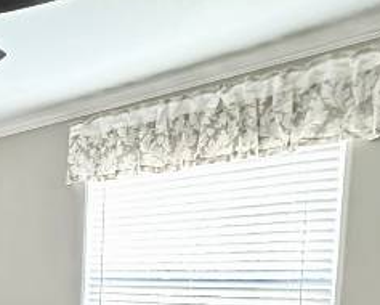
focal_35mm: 49
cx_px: -200
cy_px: 315
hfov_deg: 26.5
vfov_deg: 28.7
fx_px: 552
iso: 1600
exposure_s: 1/30
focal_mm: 2.22
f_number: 2.2
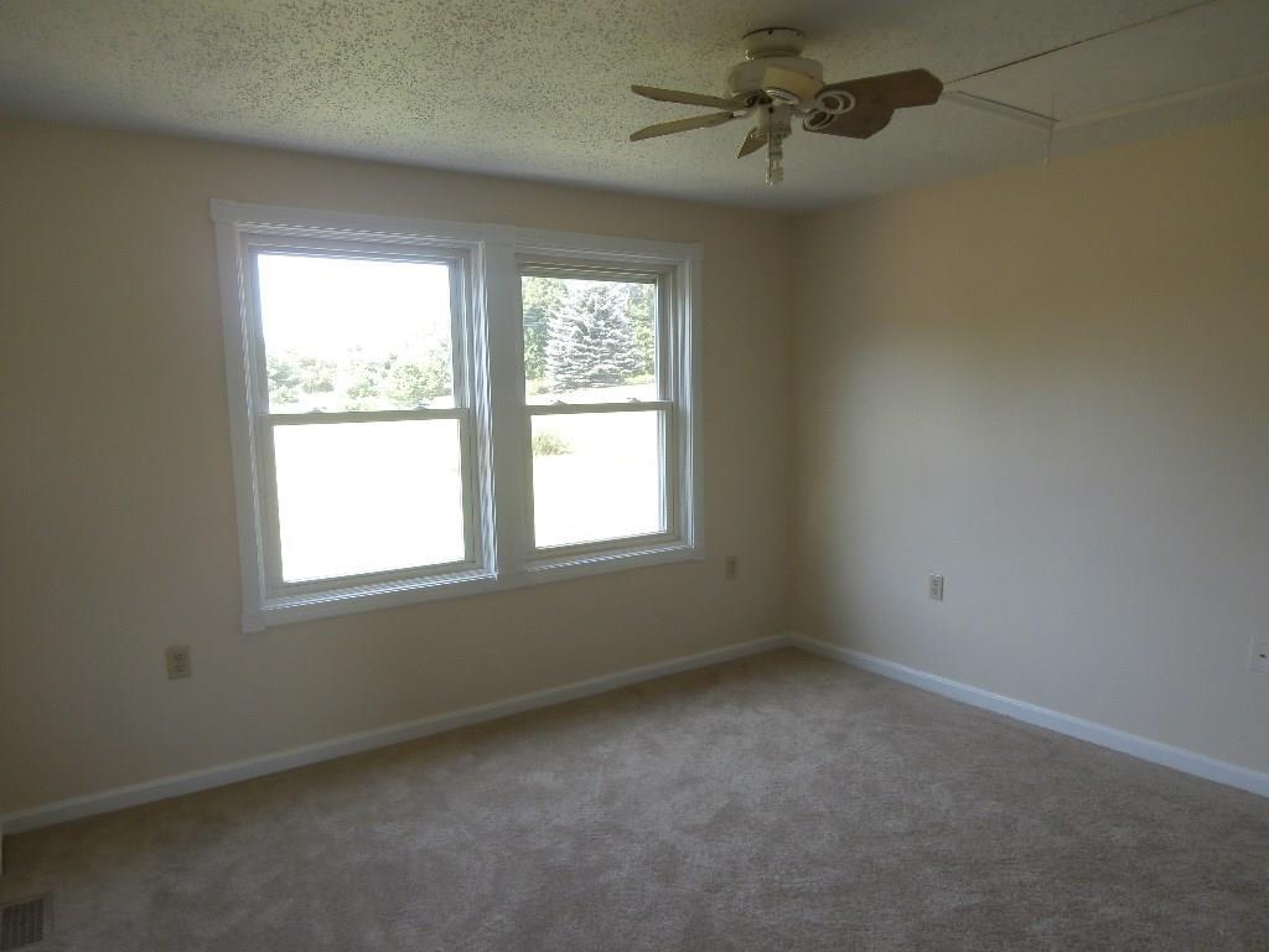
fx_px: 880
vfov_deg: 56.8
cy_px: 476
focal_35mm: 24
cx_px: 634
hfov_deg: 71.6
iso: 100
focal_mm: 4.2
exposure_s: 1/60
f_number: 3
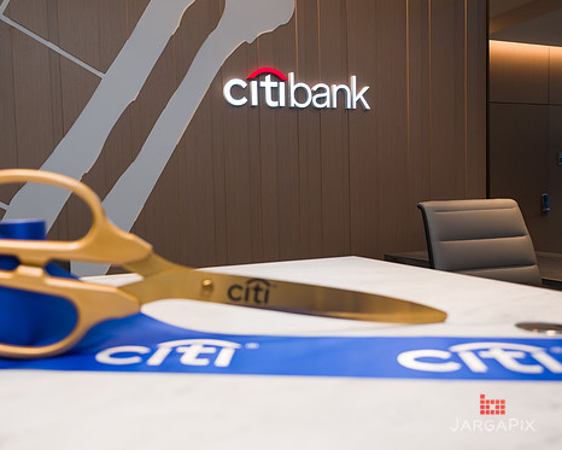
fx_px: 549
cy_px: 228
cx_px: 223
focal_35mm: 33
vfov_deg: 44.6
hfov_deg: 53.8
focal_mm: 27
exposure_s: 1/200
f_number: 3.5
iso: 400
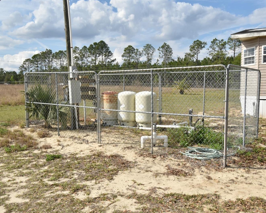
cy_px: 107
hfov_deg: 52.8
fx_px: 268
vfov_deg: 43.4
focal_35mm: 34
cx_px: 125
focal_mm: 20
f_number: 11
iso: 320
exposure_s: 1/500
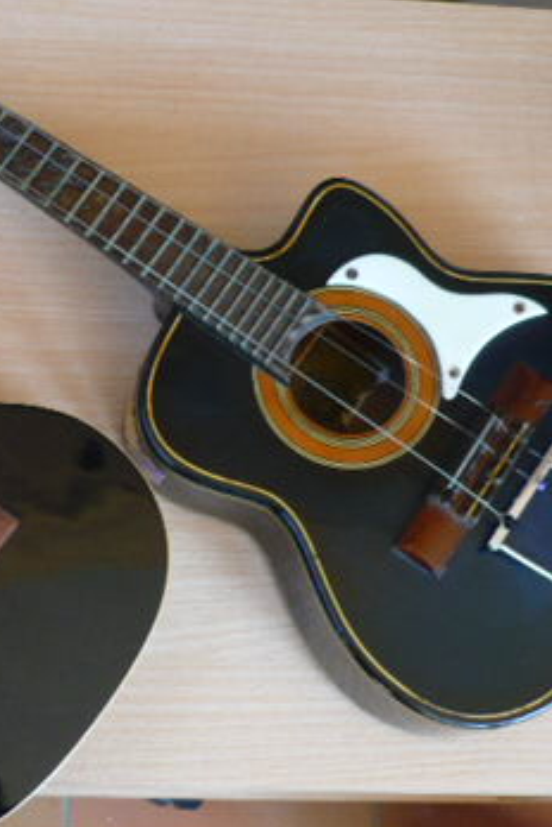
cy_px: 380
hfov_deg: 19.6
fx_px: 1541
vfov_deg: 30.1
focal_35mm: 67
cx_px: -17
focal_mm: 5.8
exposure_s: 1/40
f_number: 2.8
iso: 100
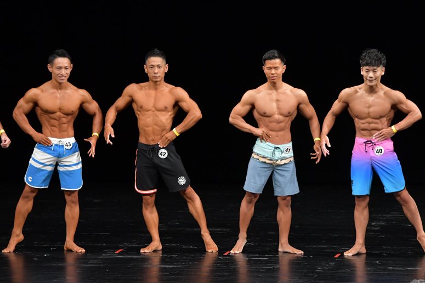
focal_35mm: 255
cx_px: 212
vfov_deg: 5.4
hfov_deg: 8.1
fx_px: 3009
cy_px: 142
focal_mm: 170
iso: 3200
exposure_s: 1/400
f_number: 5.6
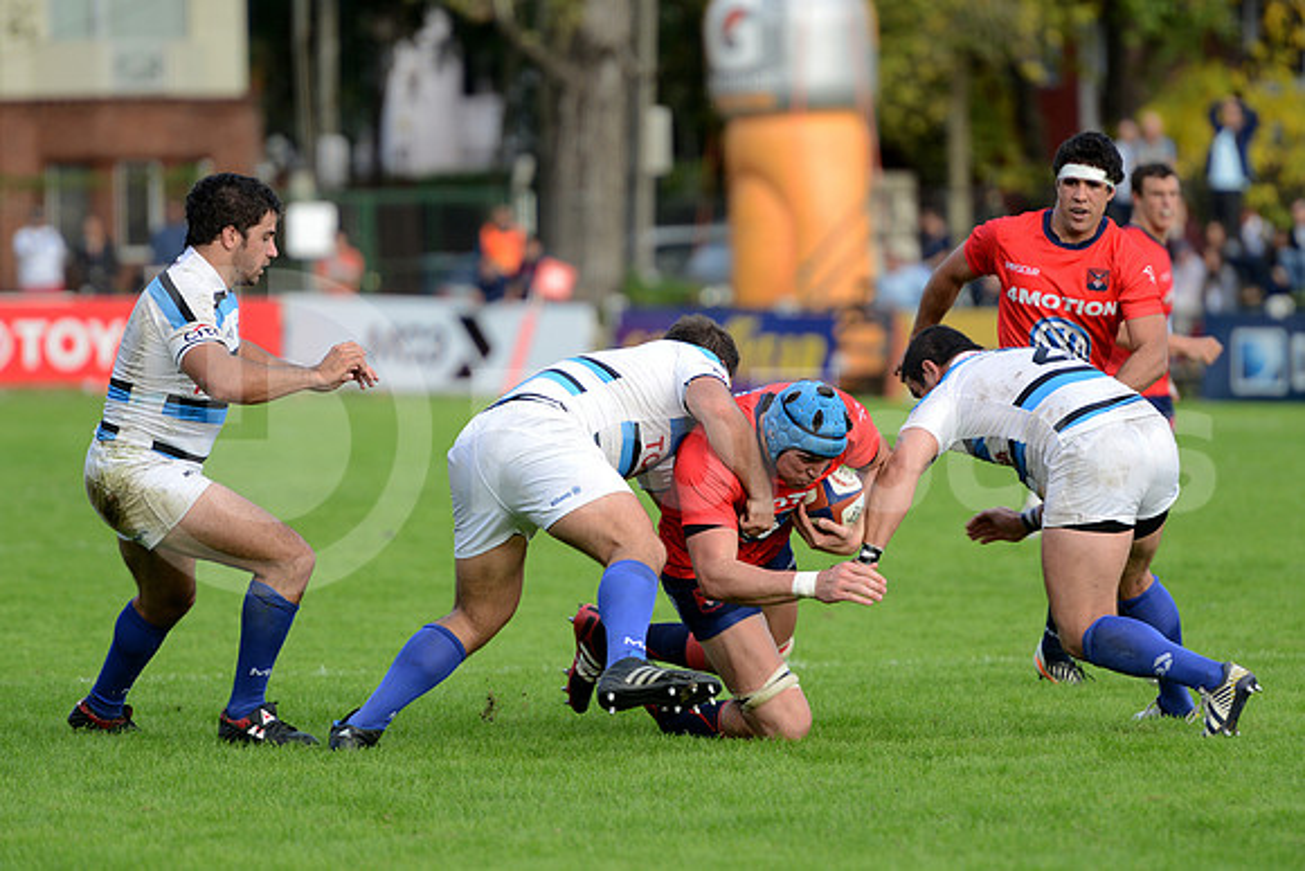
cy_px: 436
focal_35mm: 270
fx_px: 9789
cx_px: 652
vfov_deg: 5.1
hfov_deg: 7.6
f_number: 4
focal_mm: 270
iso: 500
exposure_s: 1/500
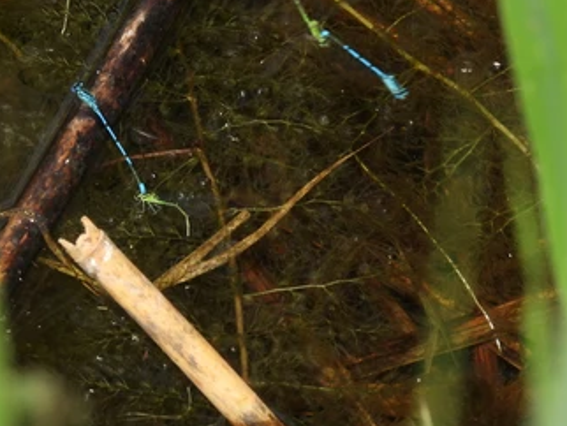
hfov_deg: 3.8
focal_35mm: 516
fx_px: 8458
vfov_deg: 2.9
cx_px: 180
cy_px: 169
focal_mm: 46.4
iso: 100
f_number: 5.6
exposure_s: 1/320
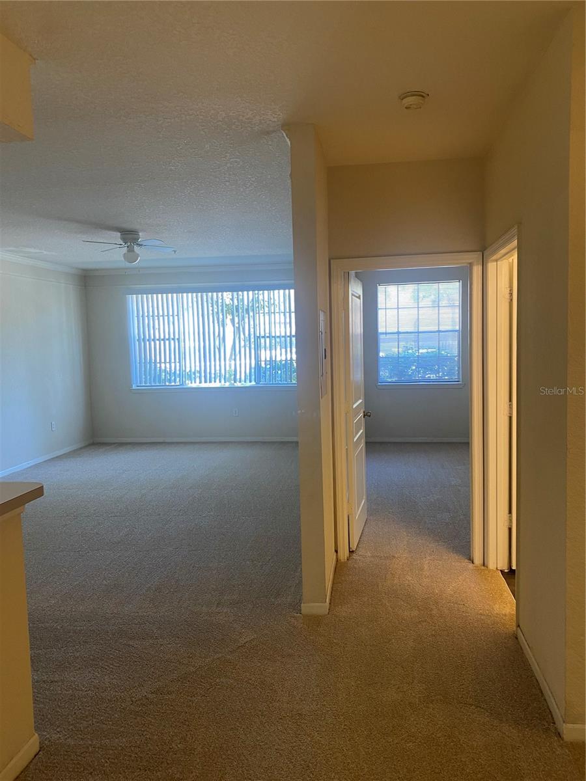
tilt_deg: -2.9
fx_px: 587
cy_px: 390
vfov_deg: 67.3
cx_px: 293
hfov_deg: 53.1
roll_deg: +1.7
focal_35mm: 26
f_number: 1.8
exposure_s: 1/60
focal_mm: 4.25
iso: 100
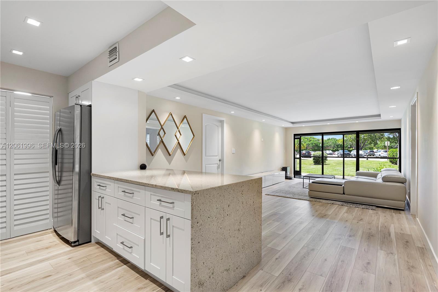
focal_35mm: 16
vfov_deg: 73.7
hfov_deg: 96.7
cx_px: 219
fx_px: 195
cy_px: 146
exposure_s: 1/50
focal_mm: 16
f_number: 9
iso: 500
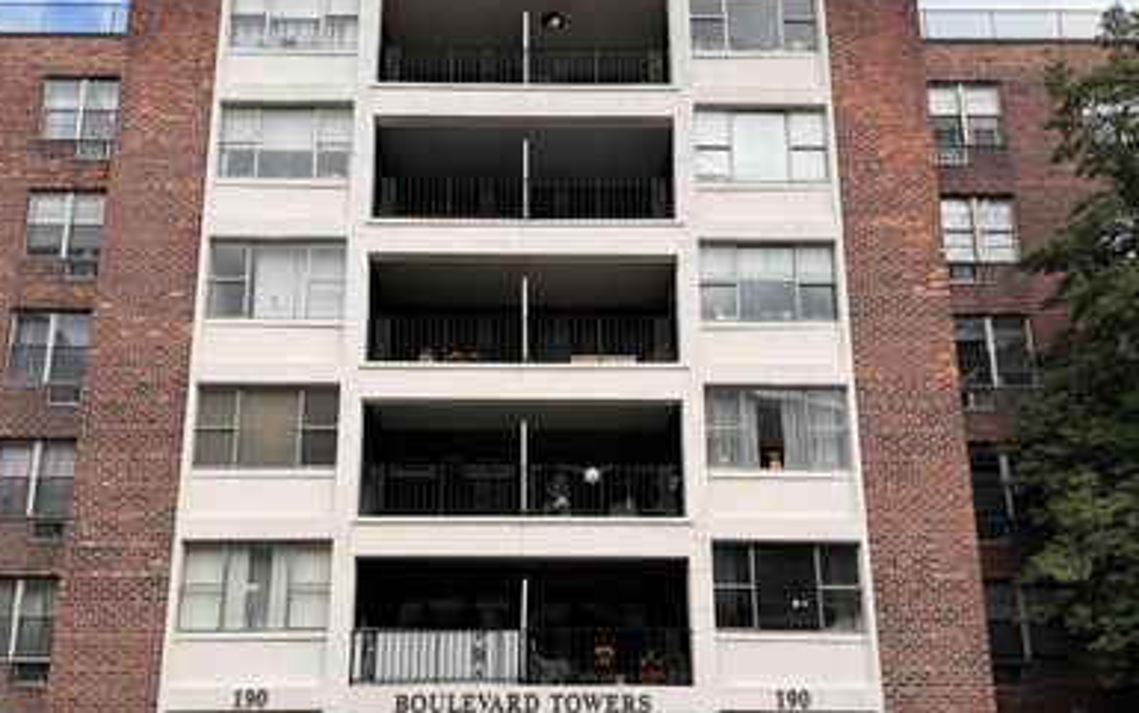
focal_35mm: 33
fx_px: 1025
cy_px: 448
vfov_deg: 38.1
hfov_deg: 58.1
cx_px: 530
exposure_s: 1/2232
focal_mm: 6.76
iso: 80
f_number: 1.78
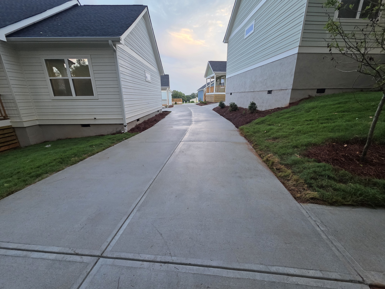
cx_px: 192
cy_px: 144
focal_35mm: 13
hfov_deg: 106.2
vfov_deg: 89.9
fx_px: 145
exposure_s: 1/120
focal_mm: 2.2
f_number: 1.9
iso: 200
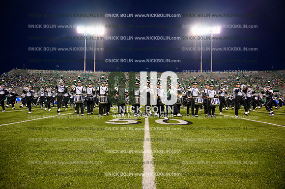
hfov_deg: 73.8
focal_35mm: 24
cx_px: 142
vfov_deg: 53.1
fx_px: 190
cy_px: 94
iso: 5000
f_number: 4
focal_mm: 24
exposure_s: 1/500
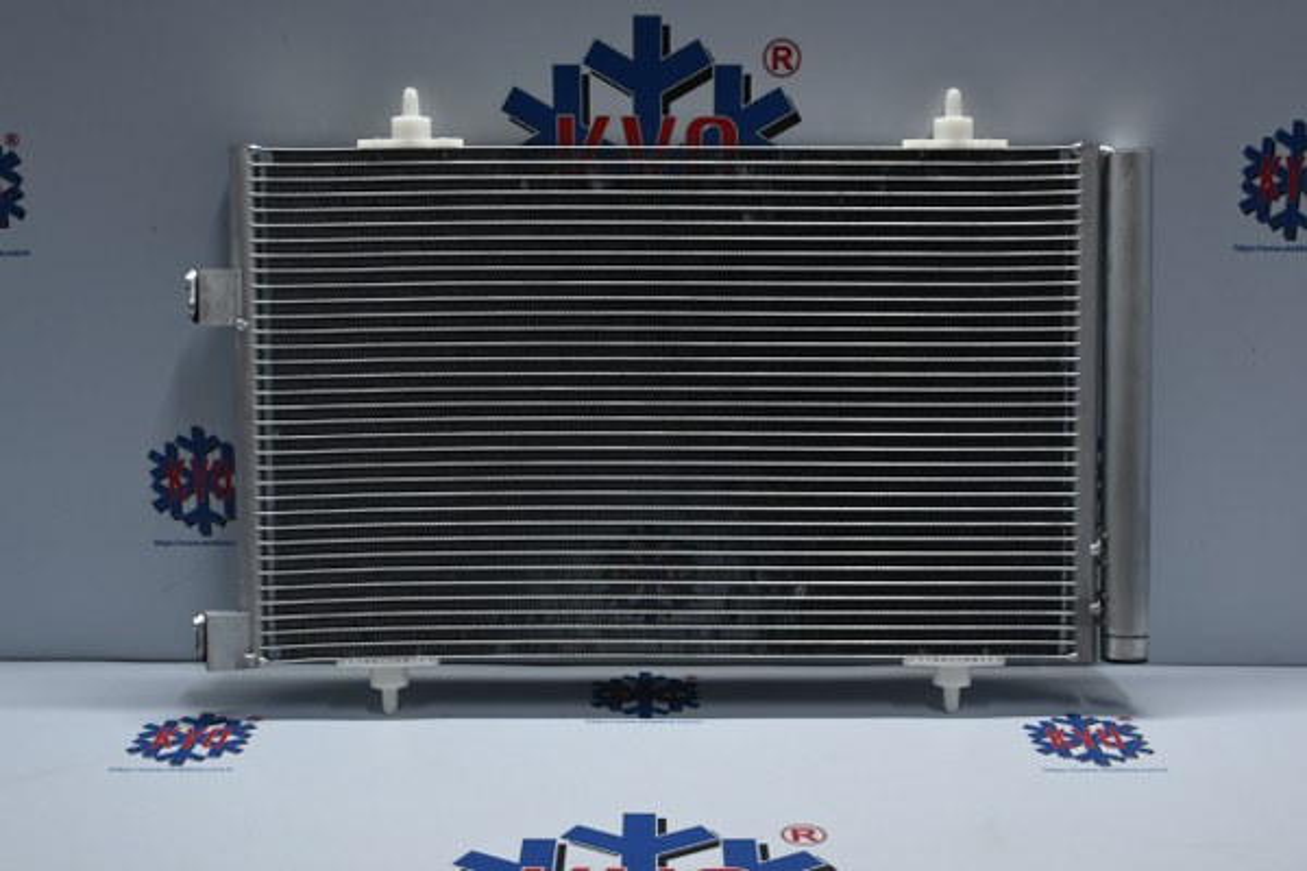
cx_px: 654
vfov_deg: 30.8
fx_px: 1579
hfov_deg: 45.0
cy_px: 436
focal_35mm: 44
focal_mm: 29
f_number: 4.8
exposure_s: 1/50
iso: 360
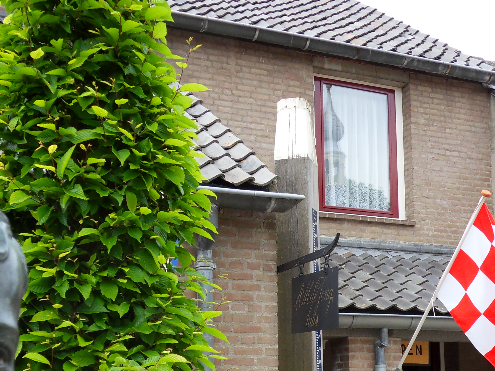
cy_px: 315
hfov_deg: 32.5
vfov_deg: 24.3
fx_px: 844
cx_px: 316
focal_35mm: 59
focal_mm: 5.6
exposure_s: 1/250
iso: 80
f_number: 3.7
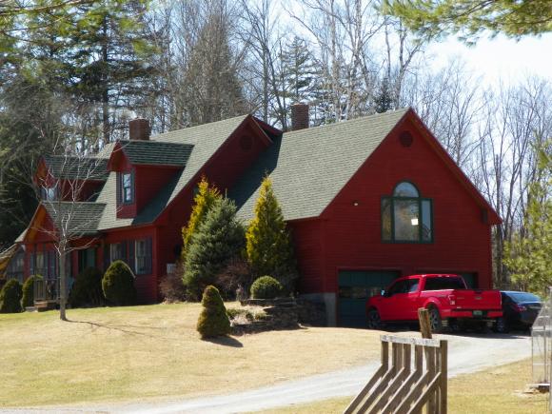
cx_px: 276
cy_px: 207
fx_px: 1961
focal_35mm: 123
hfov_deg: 16.0
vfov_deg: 12.0
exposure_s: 1/200
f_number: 4
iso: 64
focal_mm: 21.9
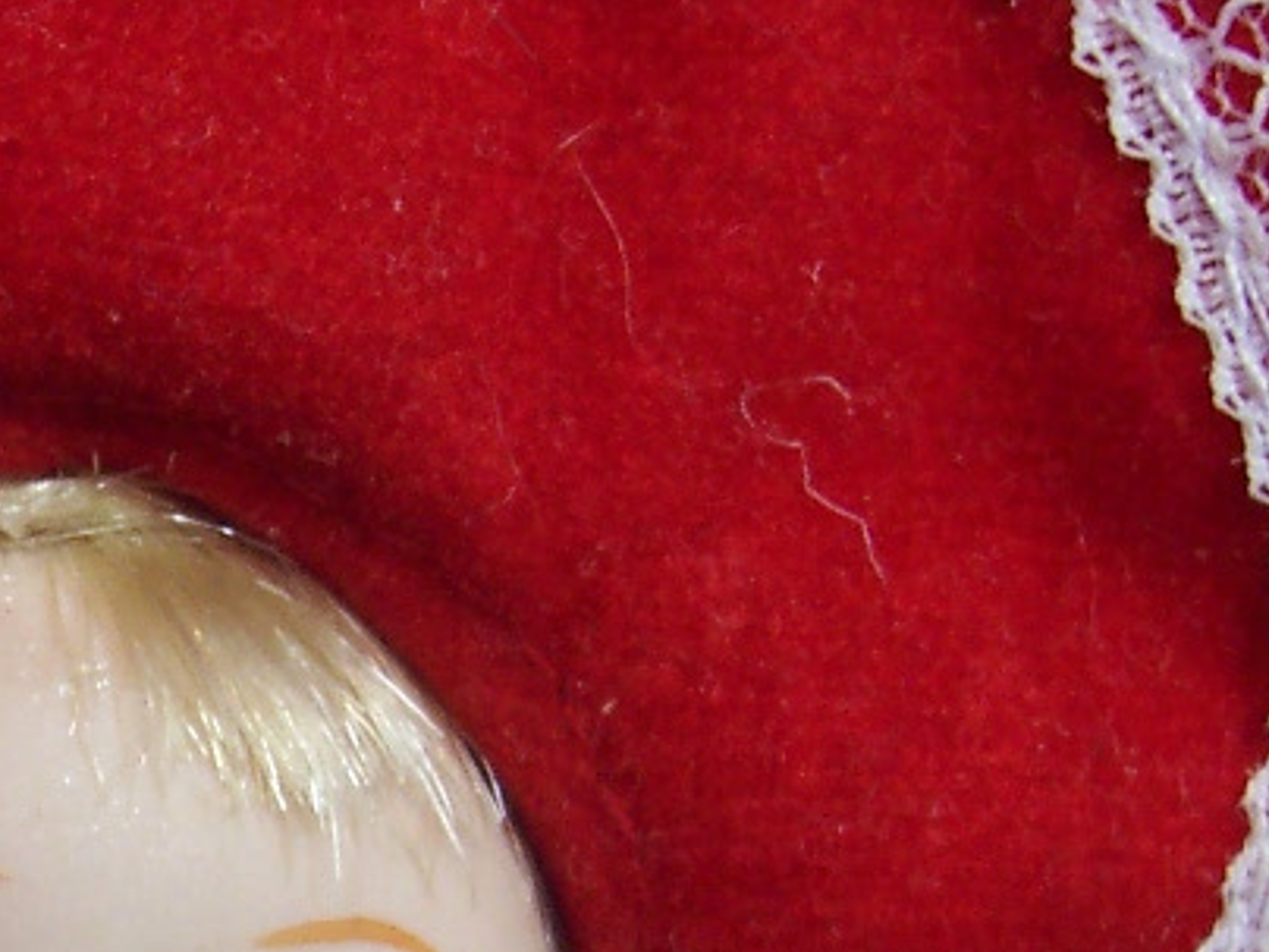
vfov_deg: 13.3
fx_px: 4033
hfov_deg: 17.5
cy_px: 955
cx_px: 19
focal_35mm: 110
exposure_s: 1/30
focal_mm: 5.6
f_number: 2.8
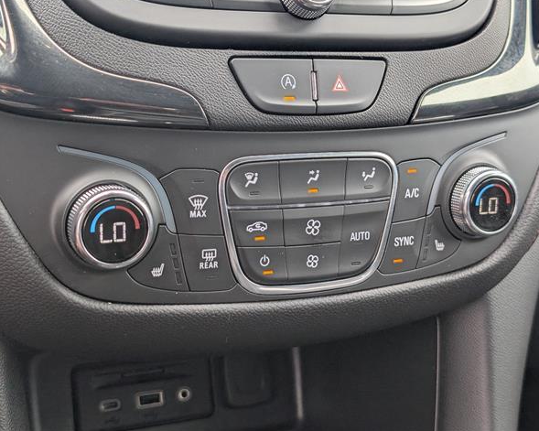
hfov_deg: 36.0
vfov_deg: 29.1
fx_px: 829
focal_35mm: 52
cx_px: 277
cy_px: 214
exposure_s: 1/120
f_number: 1.68
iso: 24
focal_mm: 6.9
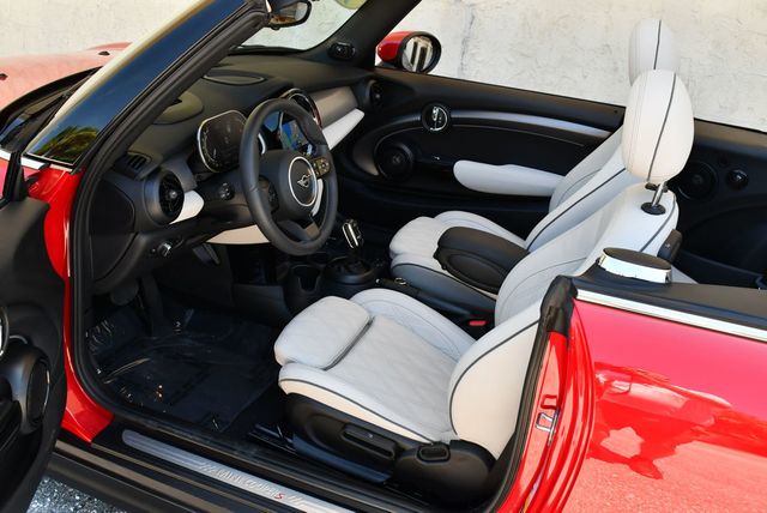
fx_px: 768
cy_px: 256
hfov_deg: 53.1
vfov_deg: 36.9
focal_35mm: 36
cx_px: 384
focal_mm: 18
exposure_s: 1/250
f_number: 5.6
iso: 360
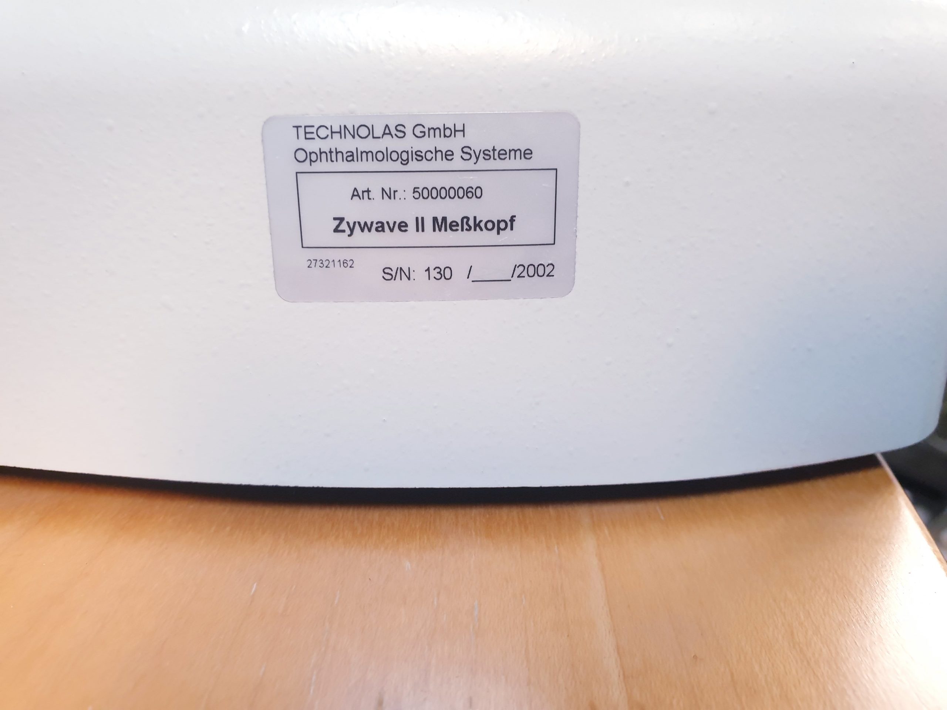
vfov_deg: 53.1
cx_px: 474
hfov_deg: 67.3
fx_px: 711
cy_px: 355
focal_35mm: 26
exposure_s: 1/50
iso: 200
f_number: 2.4
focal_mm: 4.3
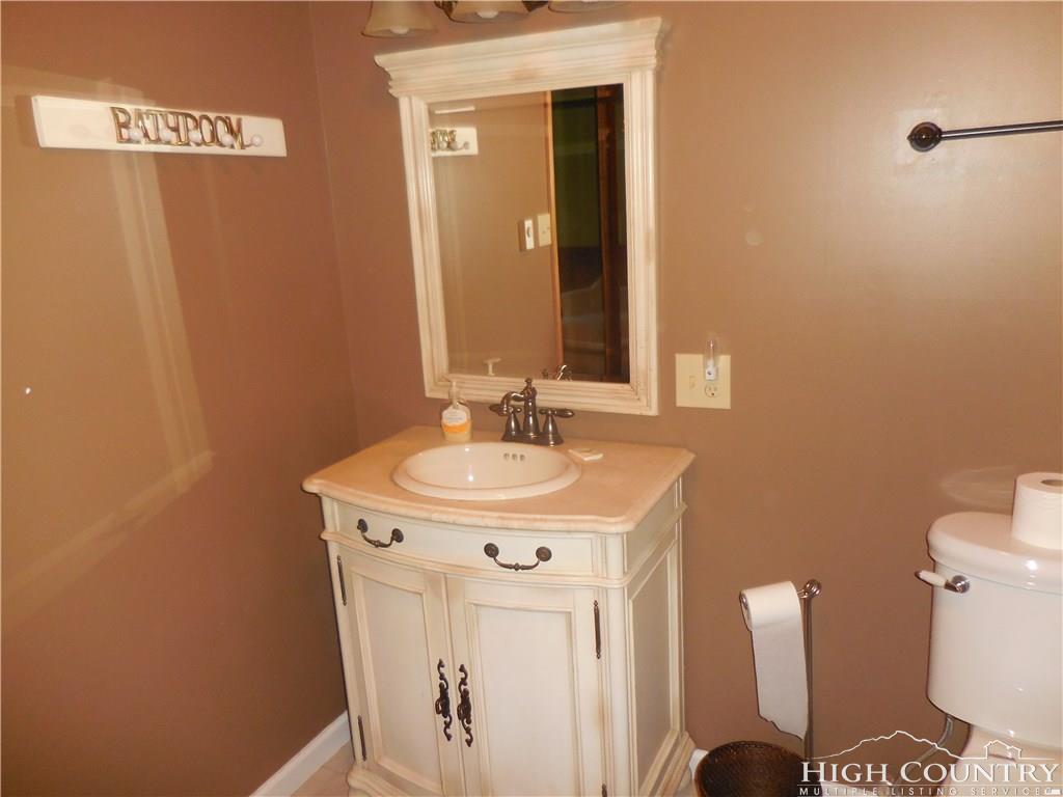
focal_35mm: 25
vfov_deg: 54.9
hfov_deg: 69.4
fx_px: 768
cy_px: 398
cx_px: 532
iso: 360
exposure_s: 1/25
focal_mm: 4.5
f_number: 3.3
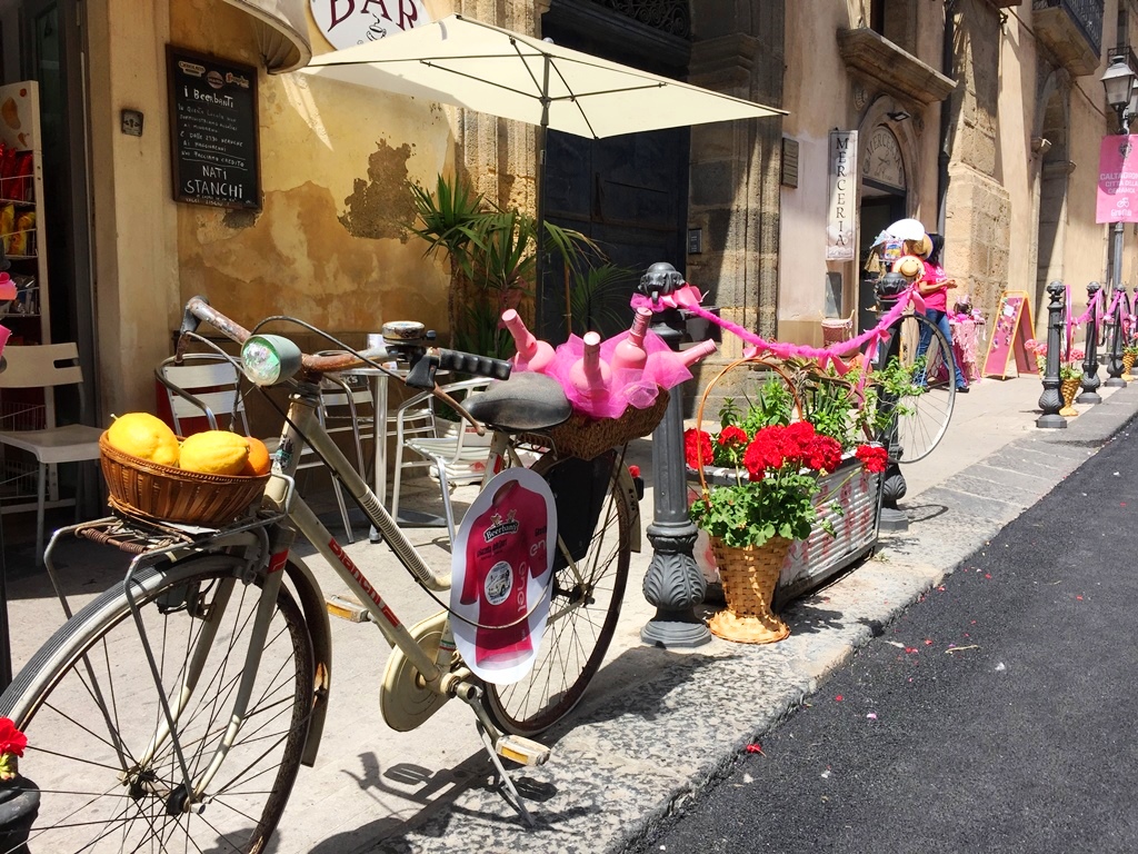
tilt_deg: -4.3
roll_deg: -0.6
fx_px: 953
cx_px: 569
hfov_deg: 61.7
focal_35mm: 29
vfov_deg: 48.2
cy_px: 427
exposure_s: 1/1721
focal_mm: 4.15
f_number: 2.2
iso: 32
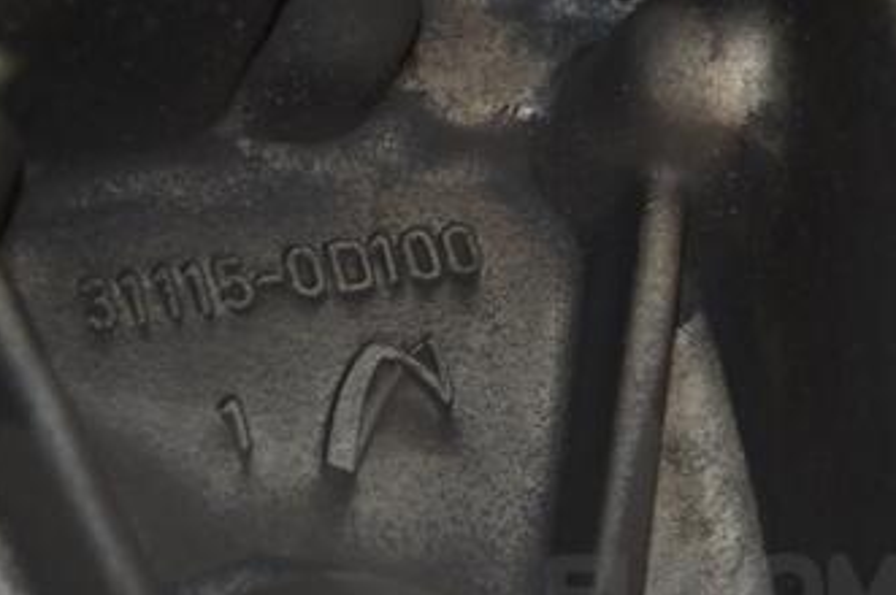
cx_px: 495
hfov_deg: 7.2
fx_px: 7109
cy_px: 235
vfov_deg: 4.8
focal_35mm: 286
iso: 800
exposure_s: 1/60
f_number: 5.6
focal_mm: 105
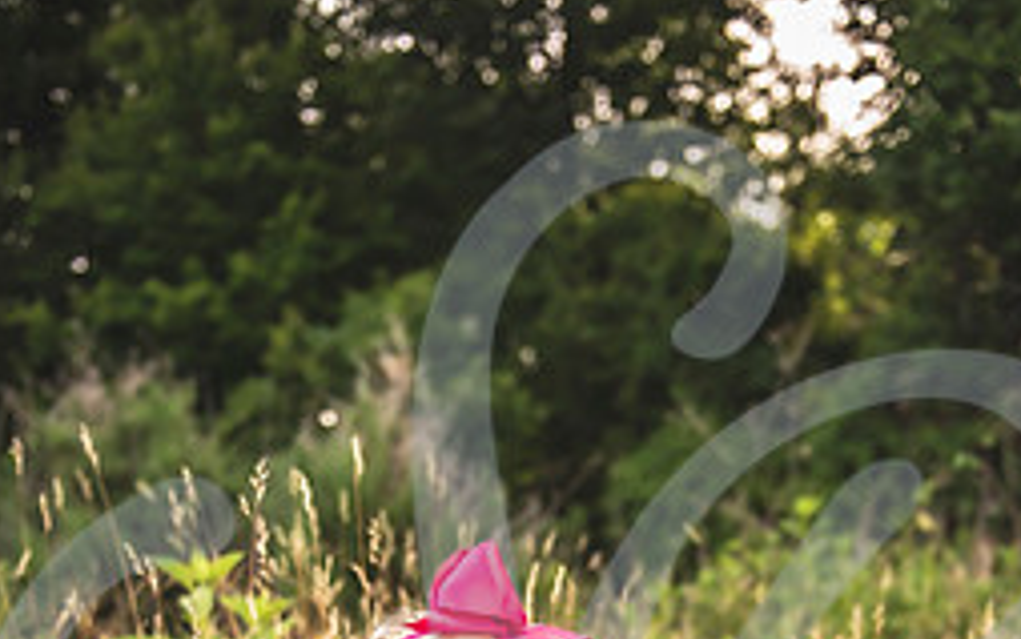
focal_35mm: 56
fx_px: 1559
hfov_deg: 36.2
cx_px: 547
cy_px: 800
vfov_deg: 21.3
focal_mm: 31
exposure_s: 1/640
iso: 100
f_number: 2.8
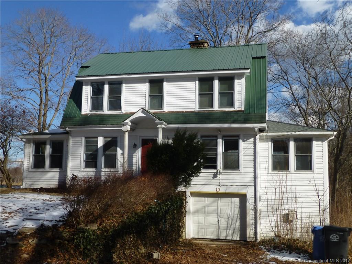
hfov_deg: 47.9
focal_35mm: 39
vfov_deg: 36.8
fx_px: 397
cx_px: 176
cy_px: 132
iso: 100
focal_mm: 6.9
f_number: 3.9
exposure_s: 1/1000
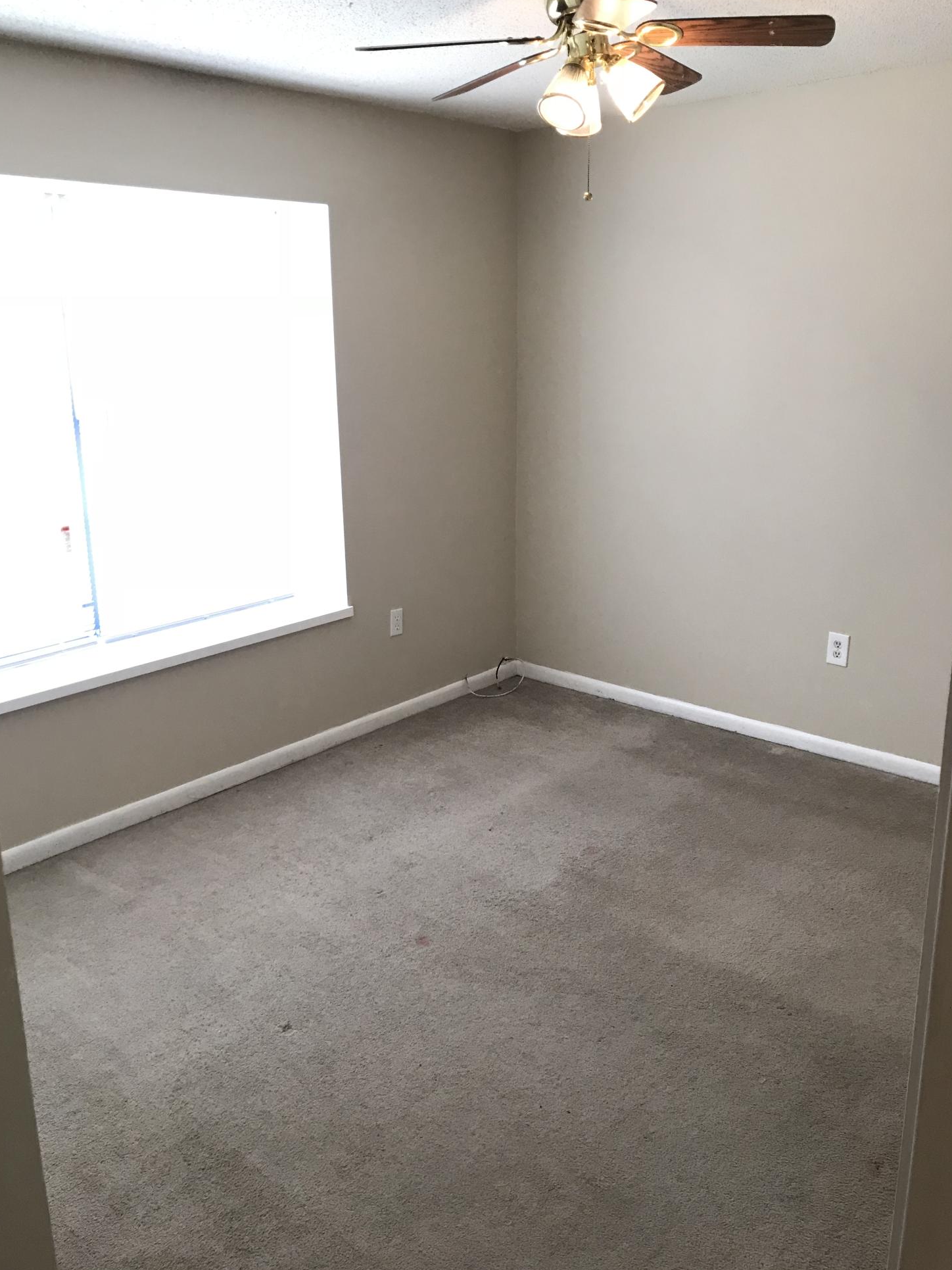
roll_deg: +1.4
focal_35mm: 29
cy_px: 620
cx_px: 465
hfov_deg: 48.2
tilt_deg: -14.3
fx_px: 1064
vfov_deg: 61.7
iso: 25
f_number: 1.8
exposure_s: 1/30
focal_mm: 3.99
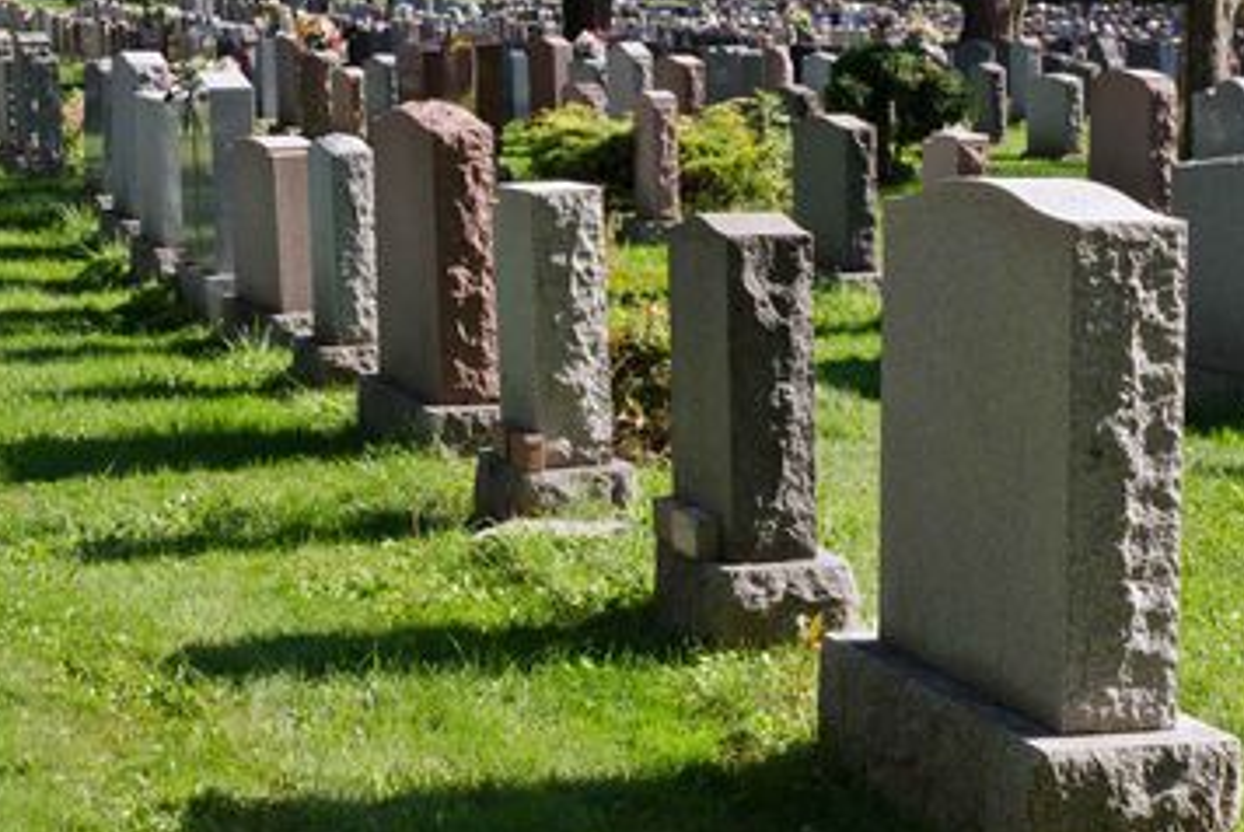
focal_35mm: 96
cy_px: 566
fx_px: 3320
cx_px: 853
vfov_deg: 14.3
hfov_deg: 21.1
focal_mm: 38
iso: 100
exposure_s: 1/90
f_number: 8
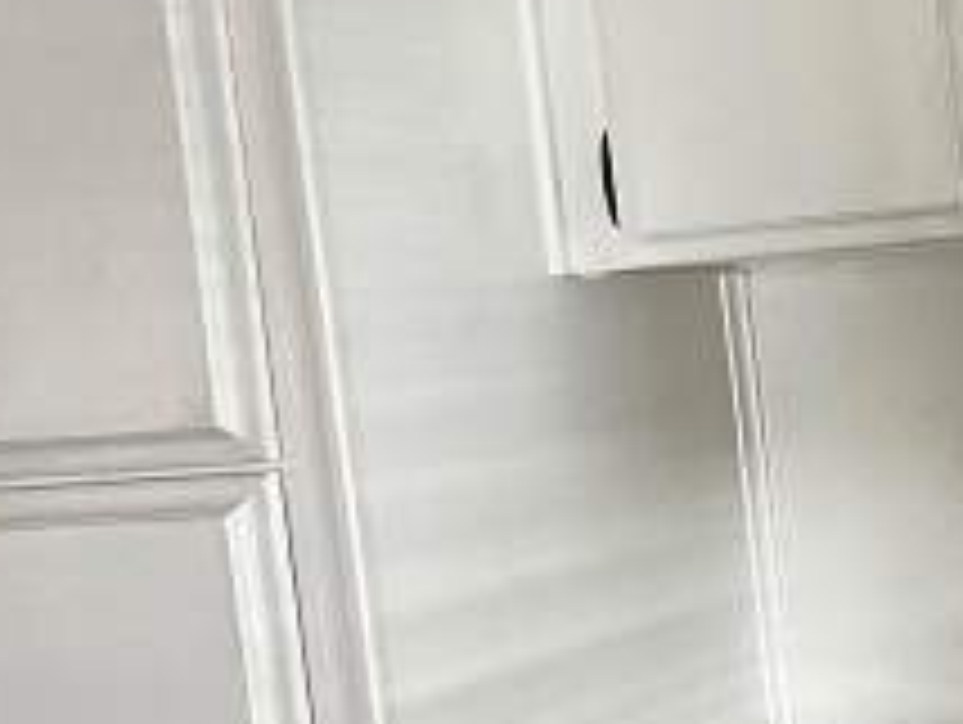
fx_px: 2702
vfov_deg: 15.1
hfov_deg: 18.6
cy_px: 630
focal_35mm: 97
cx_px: 1305
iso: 160
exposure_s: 1/60
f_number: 1.6
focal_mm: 5.1
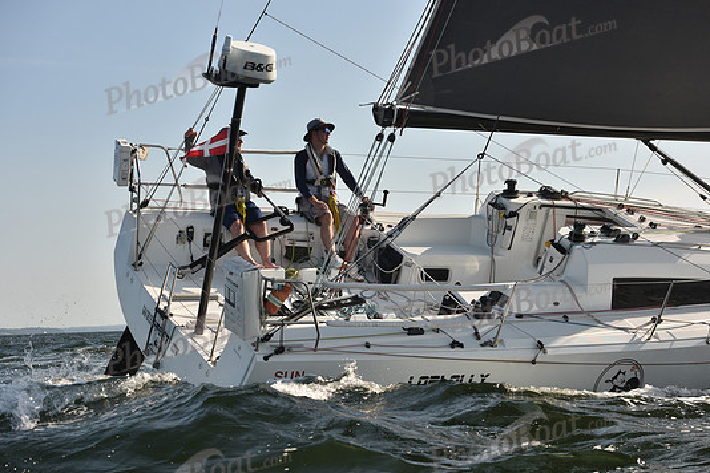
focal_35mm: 76
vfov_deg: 17.9
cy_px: 253
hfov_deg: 26.7
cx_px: 362
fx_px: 1499
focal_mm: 70
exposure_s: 1/640
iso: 250
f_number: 5
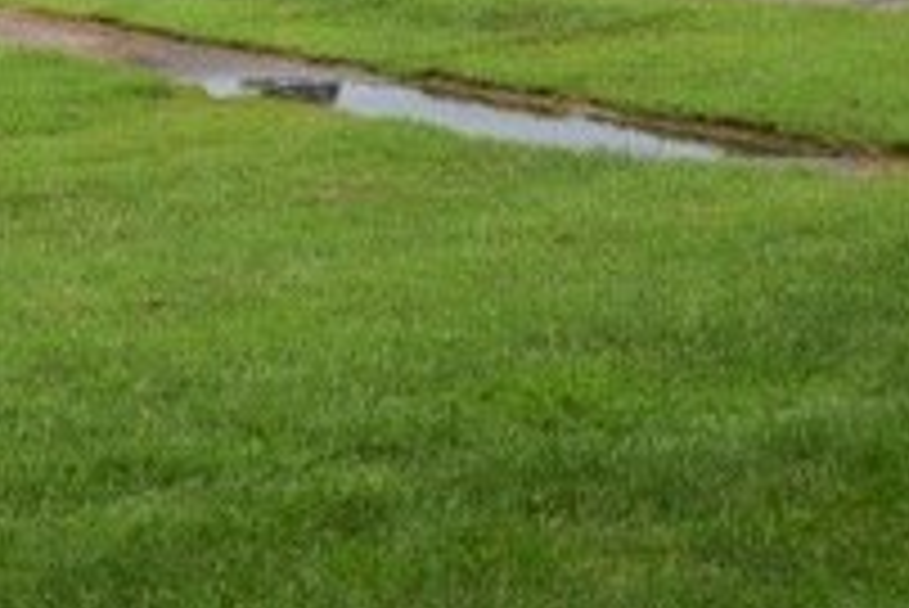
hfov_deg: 12.0
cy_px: -266
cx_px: -99
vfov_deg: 8.0
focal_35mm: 169
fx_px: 4270
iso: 180
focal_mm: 38
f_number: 8
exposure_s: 1/500
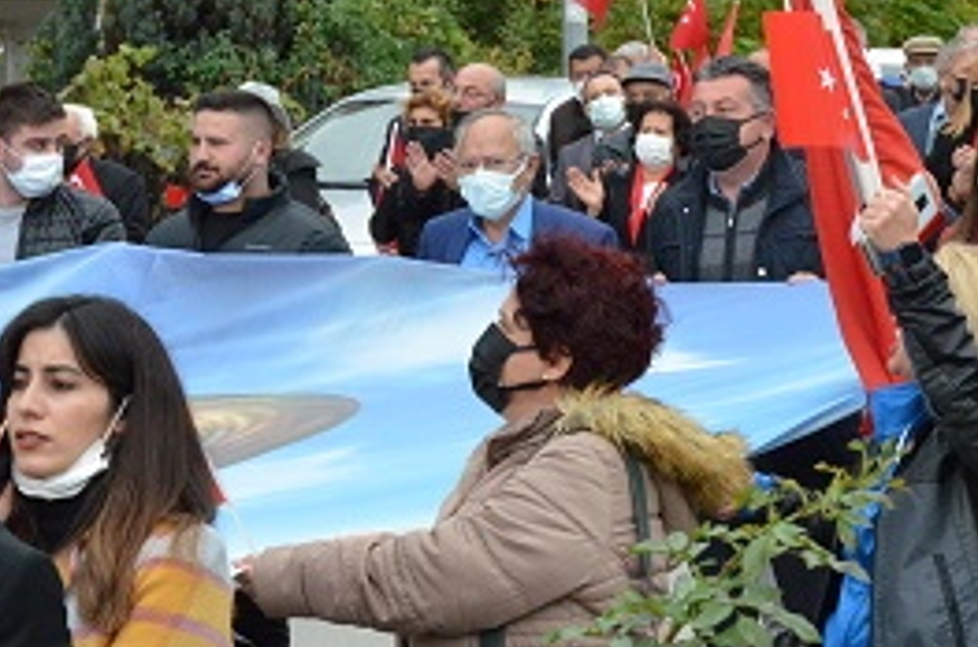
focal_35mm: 164
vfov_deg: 8.3
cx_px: 852
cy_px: 206
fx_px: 4445
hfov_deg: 12.5
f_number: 11
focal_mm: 48
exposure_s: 1/500
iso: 2500
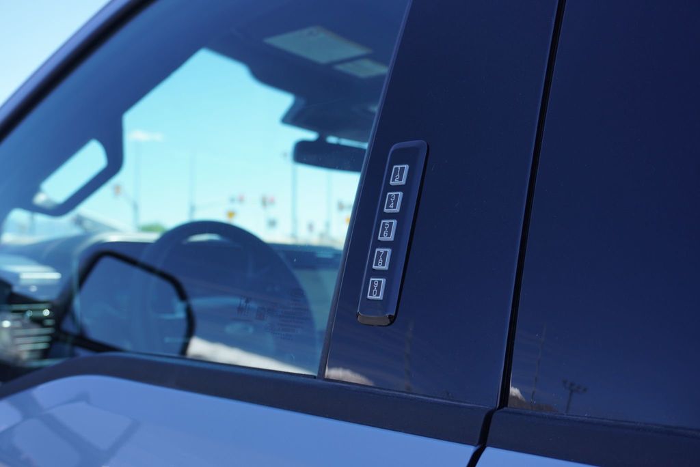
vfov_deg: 38.4
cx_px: 350
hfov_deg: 55.1
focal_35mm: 34
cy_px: 234
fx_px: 671
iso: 100
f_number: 4.5
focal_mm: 23
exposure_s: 1/200
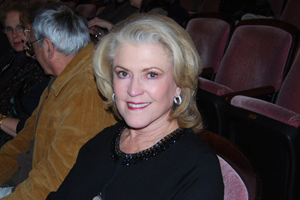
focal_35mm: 46
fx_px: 387
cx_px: 150
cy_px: 100
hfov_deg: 42.3
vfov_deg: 28.9
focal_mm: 31
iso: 200
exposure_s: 1/60
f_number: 4.5
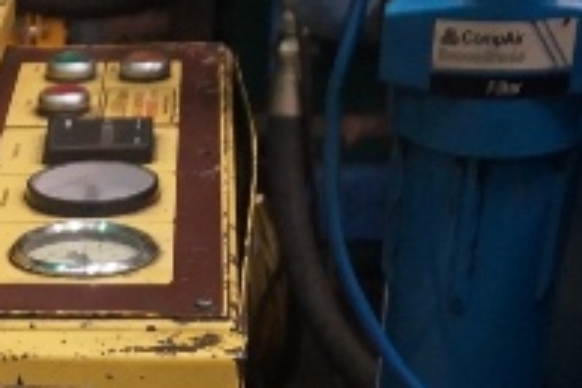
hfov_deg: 15.2
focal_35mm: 126
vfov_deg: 10.1
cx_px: -260
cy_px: 757
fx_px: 2037
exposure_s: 1/160
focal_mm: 16
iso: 1250
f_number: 4
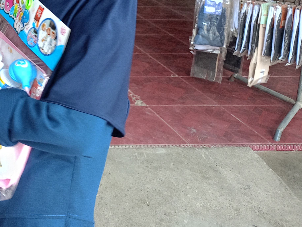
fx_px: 619
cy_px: -33
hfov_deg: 24.5
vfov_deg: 19.7
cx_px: -71
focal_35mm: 71
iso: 700
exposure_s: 1/200
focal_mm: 4.7
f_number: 1.79
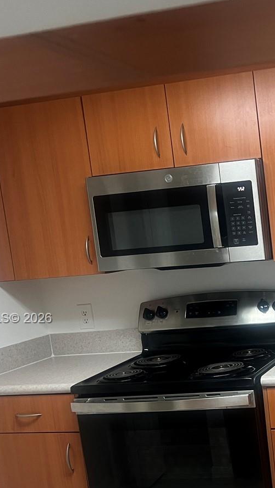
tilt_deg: -6.8
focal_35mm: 51
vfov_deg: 40.2
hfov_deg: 21.9
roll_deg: +5.7
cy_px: 319
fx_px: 661
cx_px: 321
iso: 125
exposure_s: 1/60
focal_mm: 5.7
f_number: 1.5
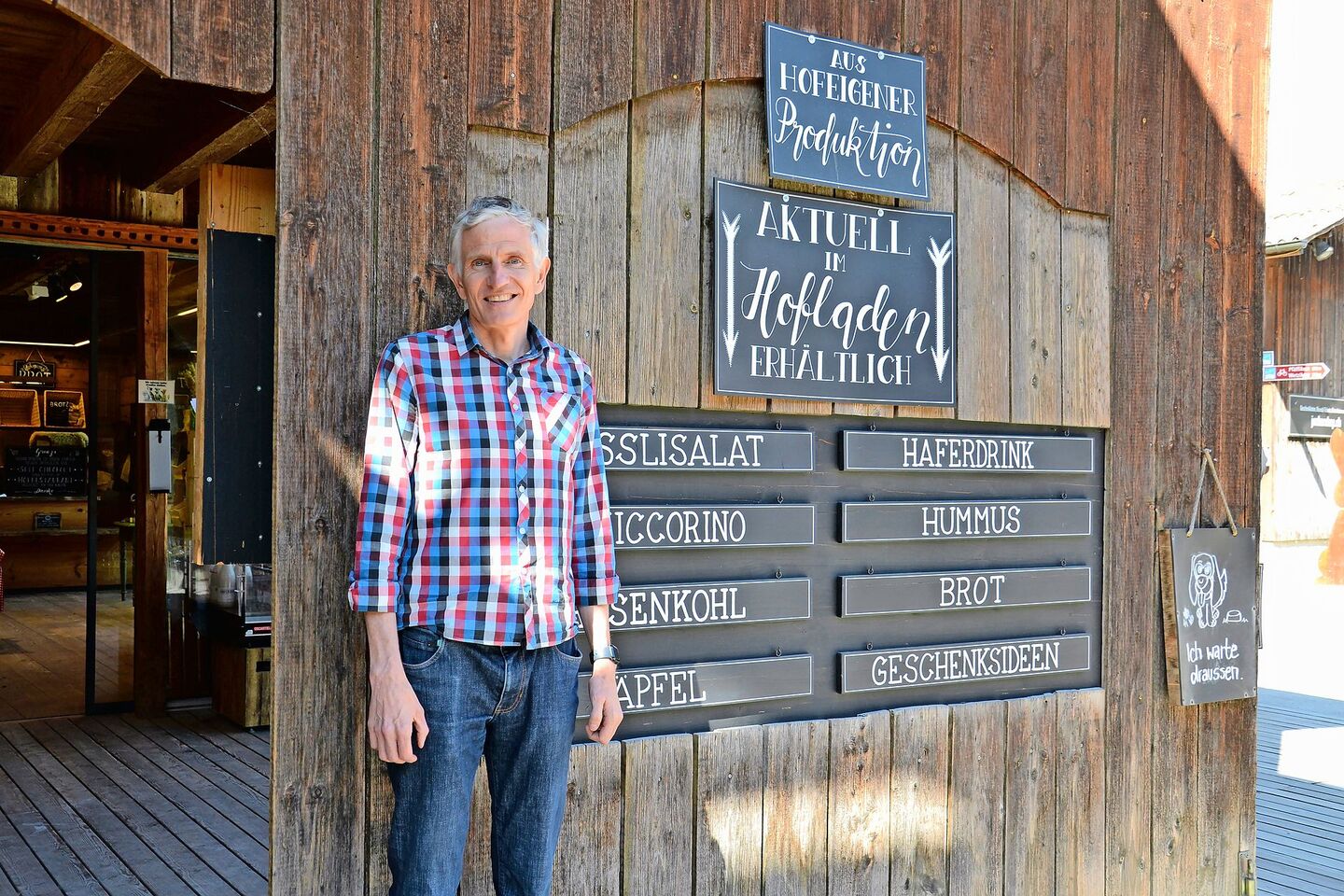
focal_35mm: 38
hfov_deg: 51.3
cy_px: 448
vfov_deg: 35.5
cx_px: 672
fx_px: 1400
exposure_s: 1/125
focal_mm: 25
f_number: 5.6
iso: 220
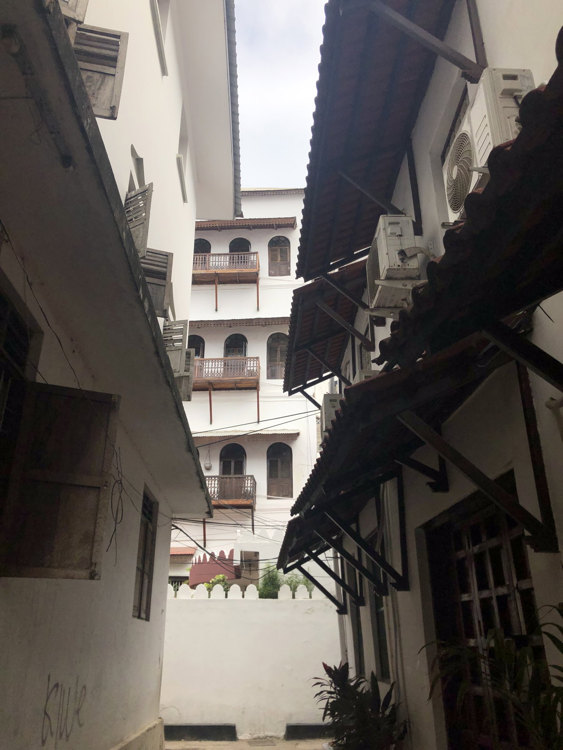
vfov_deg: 63.4
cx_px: 282
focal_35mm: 28
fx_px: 607
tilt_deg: +24.9
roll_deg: -1.5
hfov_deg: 49.7
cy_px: 375
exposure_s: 1/2183
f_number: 1.8
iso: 20
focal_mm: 4
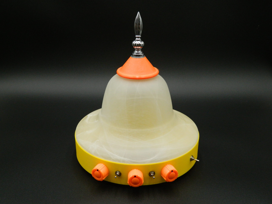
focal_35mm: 41
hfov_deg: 45.8
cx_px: 136
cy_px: 102
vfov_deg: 35.1
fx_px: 322
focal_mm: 7.3
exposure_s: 1/320
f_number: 3.5
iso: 280
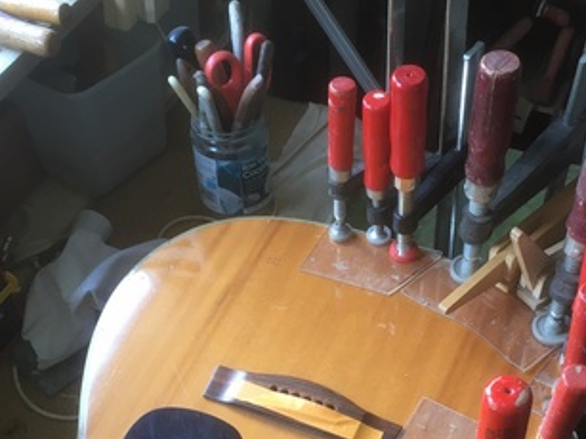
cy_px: 362
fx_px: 863
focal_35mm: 51
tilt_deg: -51.4
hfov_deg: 37.4
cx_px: 347
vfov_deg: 27.9
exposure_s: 1/33
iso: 100
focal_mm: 4.15
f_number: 2.2
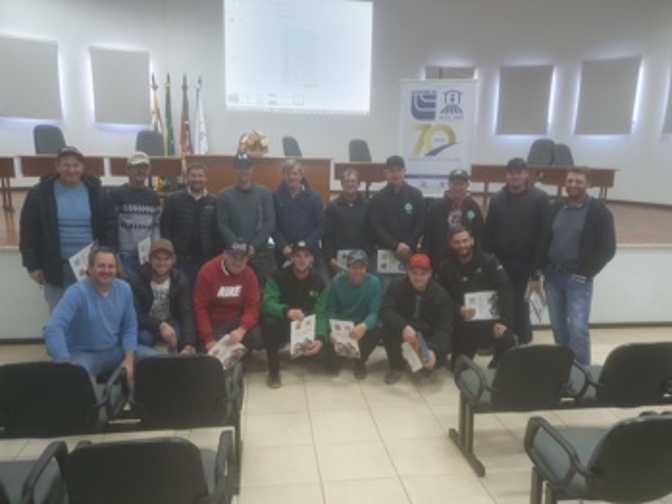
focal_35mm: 26
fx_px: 505
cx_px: 336
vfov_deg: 53.1
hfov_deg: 67.3
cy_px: 252
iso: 250
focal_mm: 4.32
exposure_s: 1/40
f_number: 1.5
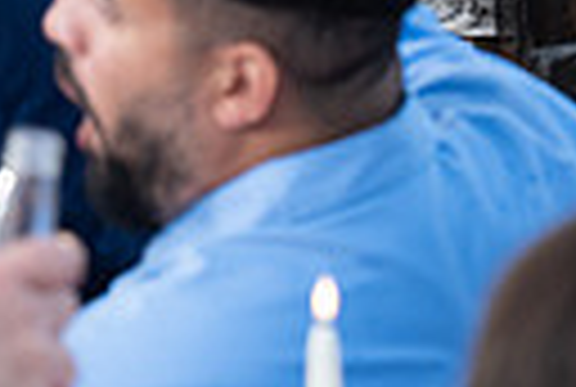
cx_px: -400
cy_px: -322
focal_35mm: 448
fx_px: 7185
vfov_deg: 3.1
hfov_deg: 4.5
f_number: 5.6
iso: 320
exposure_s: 1/125
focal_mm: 99
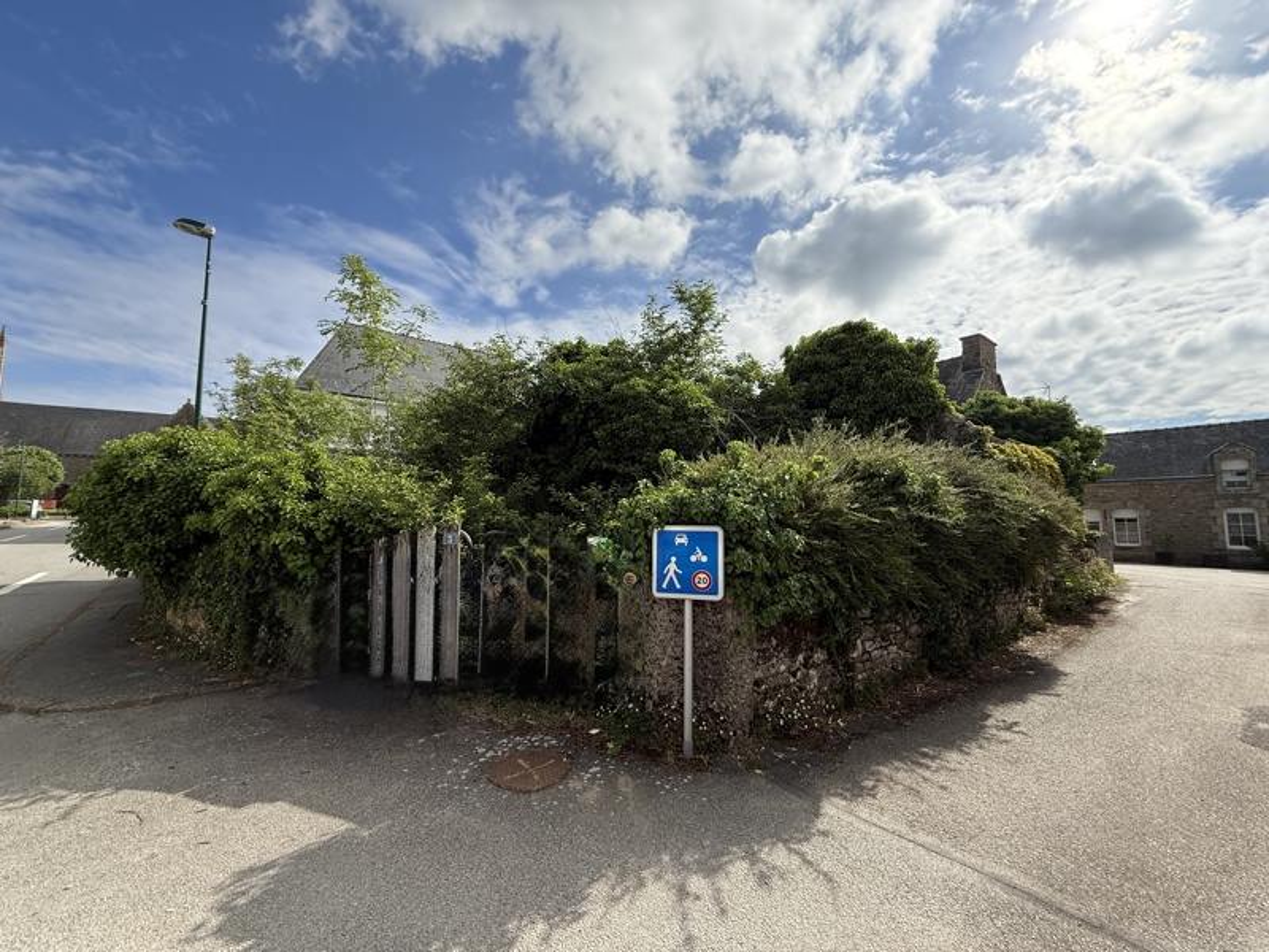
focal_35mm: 14
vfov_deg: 85.7
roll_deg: +0.8
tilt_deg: +5.5
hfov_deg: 102.1
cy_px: 476
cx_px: 634
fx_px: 513
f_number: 2.2
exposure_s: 1/2841
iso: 64
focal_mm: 2.22
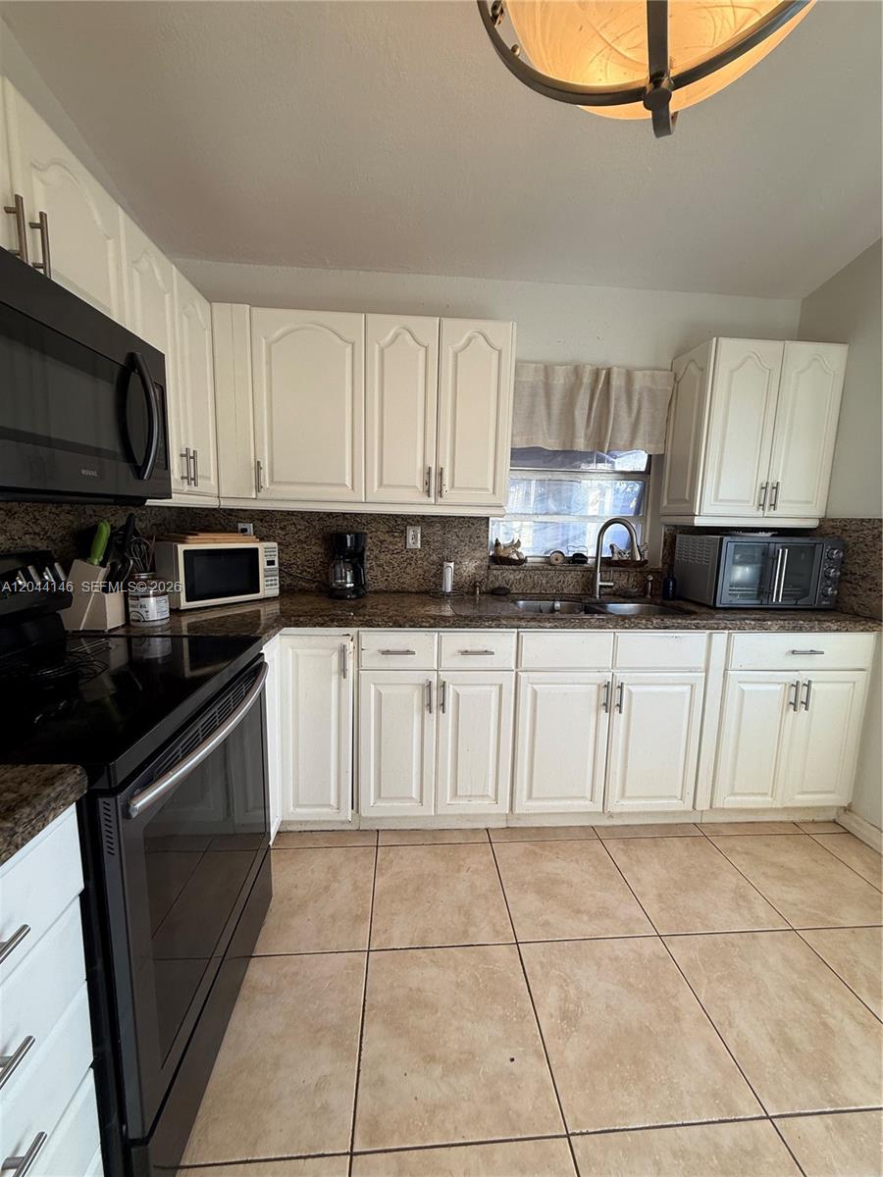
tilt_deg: -8.2
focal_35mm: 14
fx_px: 476
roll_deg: -2.4
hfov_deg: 85.7
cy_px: 588
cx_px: 442
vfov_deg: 102.1
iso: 50
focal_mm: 2.22
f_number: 2.2
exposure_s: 1/135
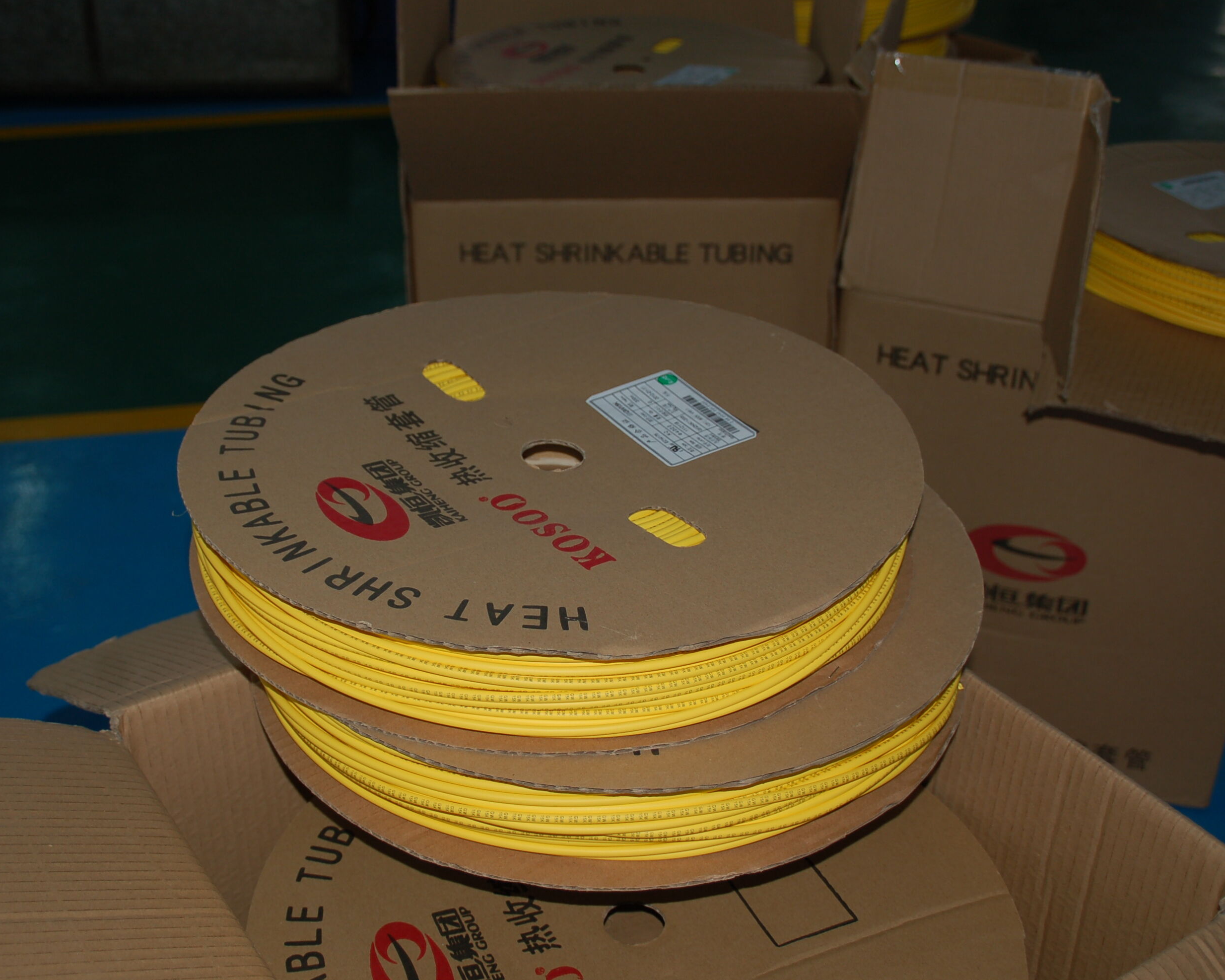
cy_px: 494
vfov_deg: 31.4
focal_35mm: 48
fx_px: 1740
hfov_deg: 38.7
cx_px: 522
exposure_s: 1/60
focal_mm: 28
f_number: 4.2
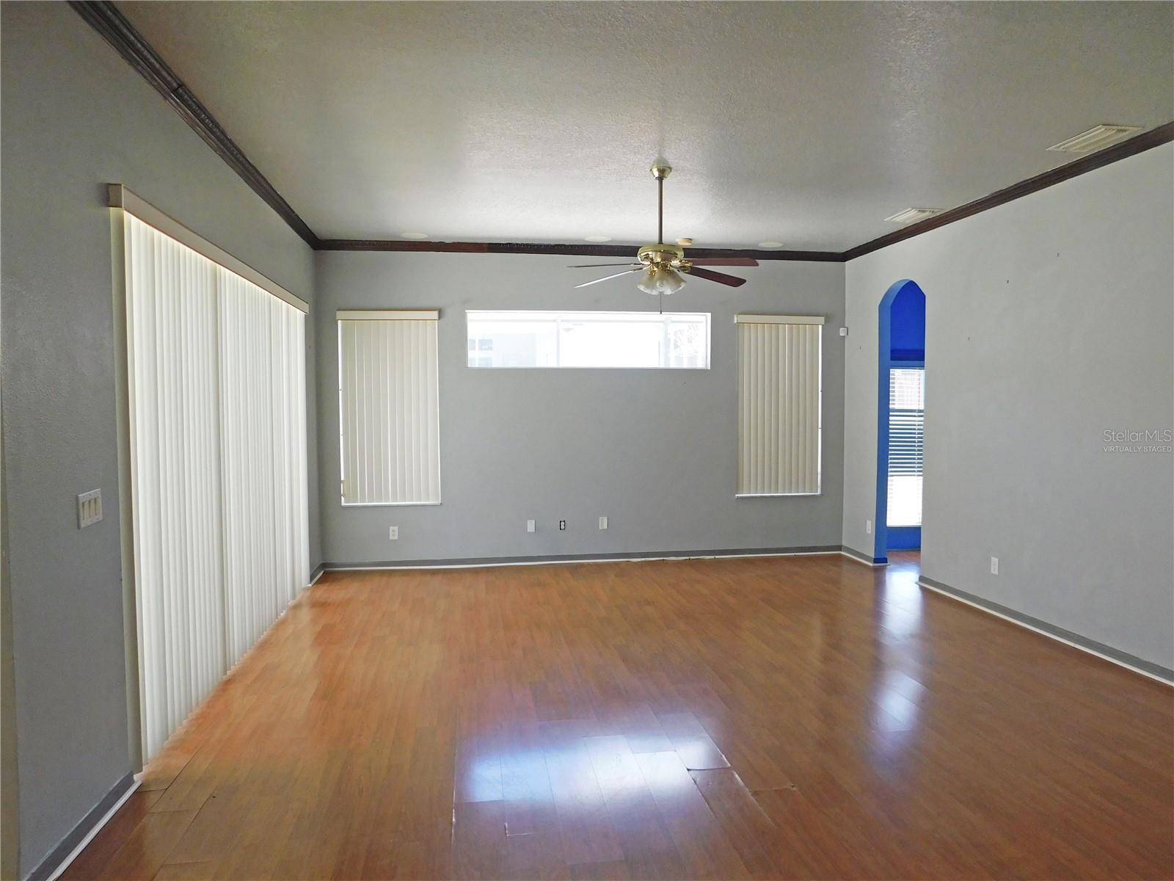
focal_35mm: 23
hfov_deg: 73.9
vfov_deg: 58.9
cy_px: 440
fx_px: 780
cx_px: 587
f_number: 3
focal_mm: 4
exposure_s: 1/60
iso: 125
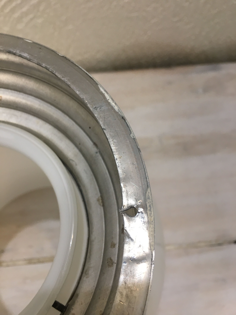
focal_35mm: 29
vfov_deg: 61.7
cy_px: 158
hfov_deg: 48.2
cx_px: 118
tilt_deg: -66.9
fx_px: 264
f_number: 2.2
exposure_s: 1/33
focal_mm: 4.15
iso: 100
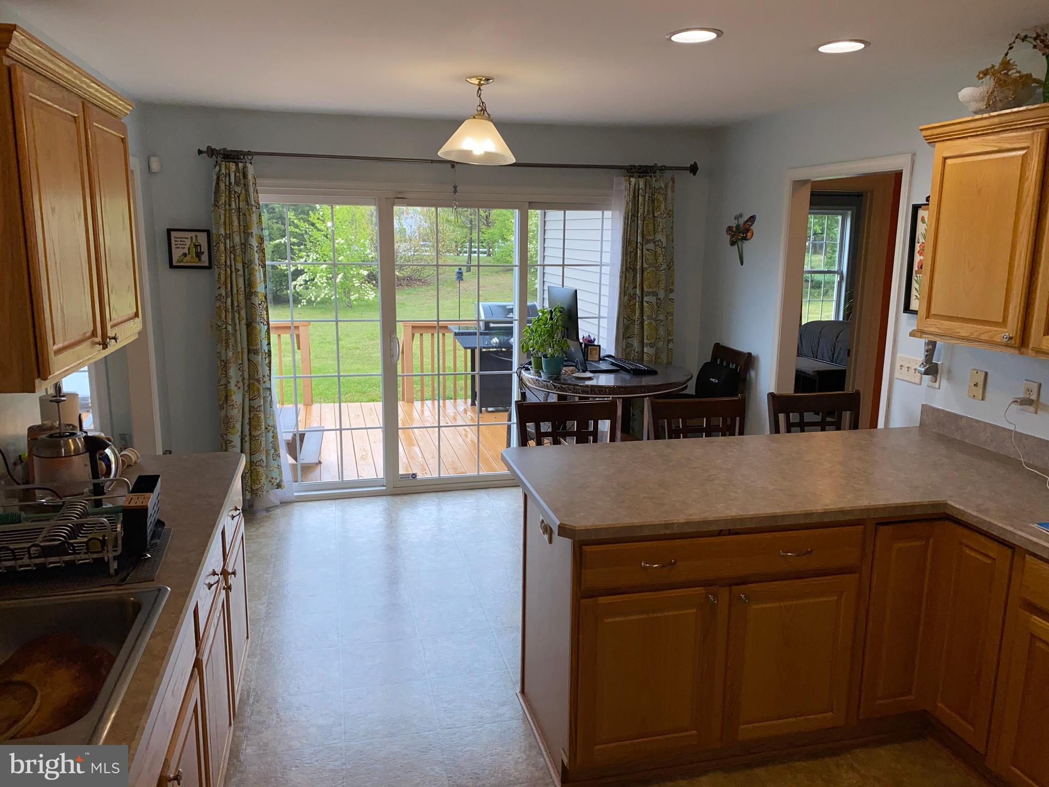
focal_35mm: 26
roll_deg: -0.9
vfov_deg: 53.1
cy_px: 394
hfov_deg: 67.3
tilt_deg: -10.8
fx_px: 788
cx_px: 524
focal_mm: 4.25
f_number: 1.8
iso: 32
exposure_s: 1/200
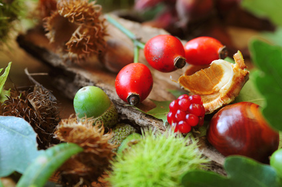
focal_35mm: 158
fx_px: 1232
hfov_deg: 13.1
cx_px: 141
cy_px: 94
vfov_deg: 8.7
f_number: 5.6
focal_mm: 105
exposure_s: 1/10
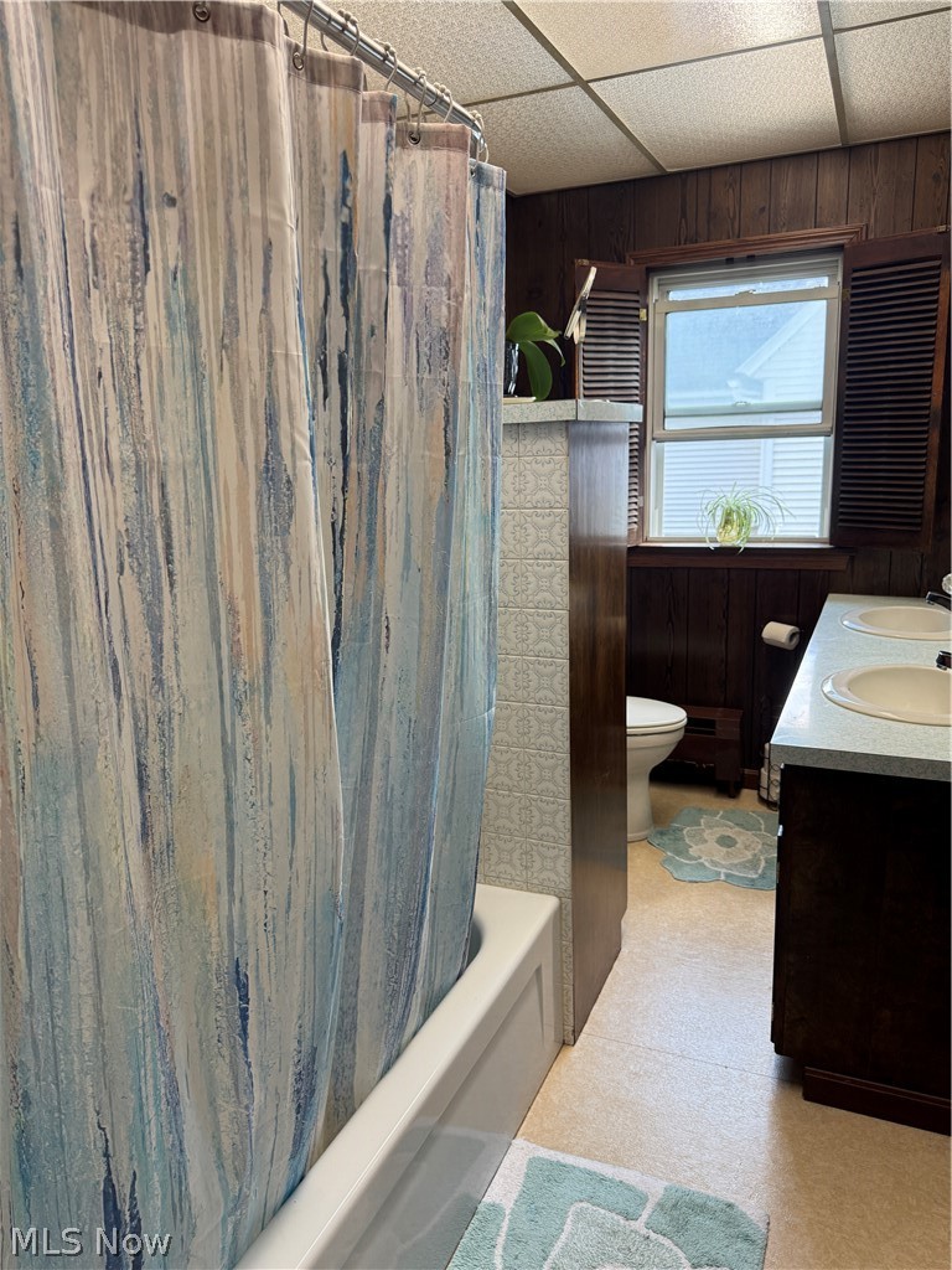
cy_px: 635
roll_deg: +2.0
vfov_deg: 71.6
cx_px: 476
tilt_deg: -12.2
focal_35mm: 24
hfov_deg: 56.8
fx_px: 880
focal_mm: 6.76
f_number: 1.78
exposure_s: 1/120
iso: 125
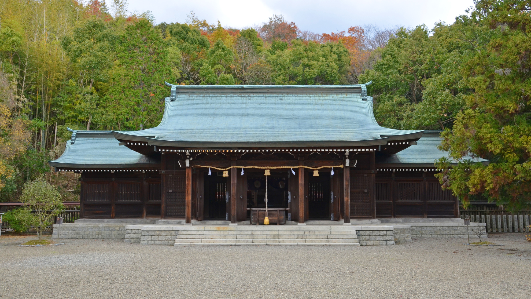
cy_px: 162
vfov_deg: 31.2
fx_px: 535
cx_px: 265
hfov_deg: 52.8
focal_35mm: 38
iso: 400
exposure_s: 1/80
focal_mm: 24
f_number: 7.1
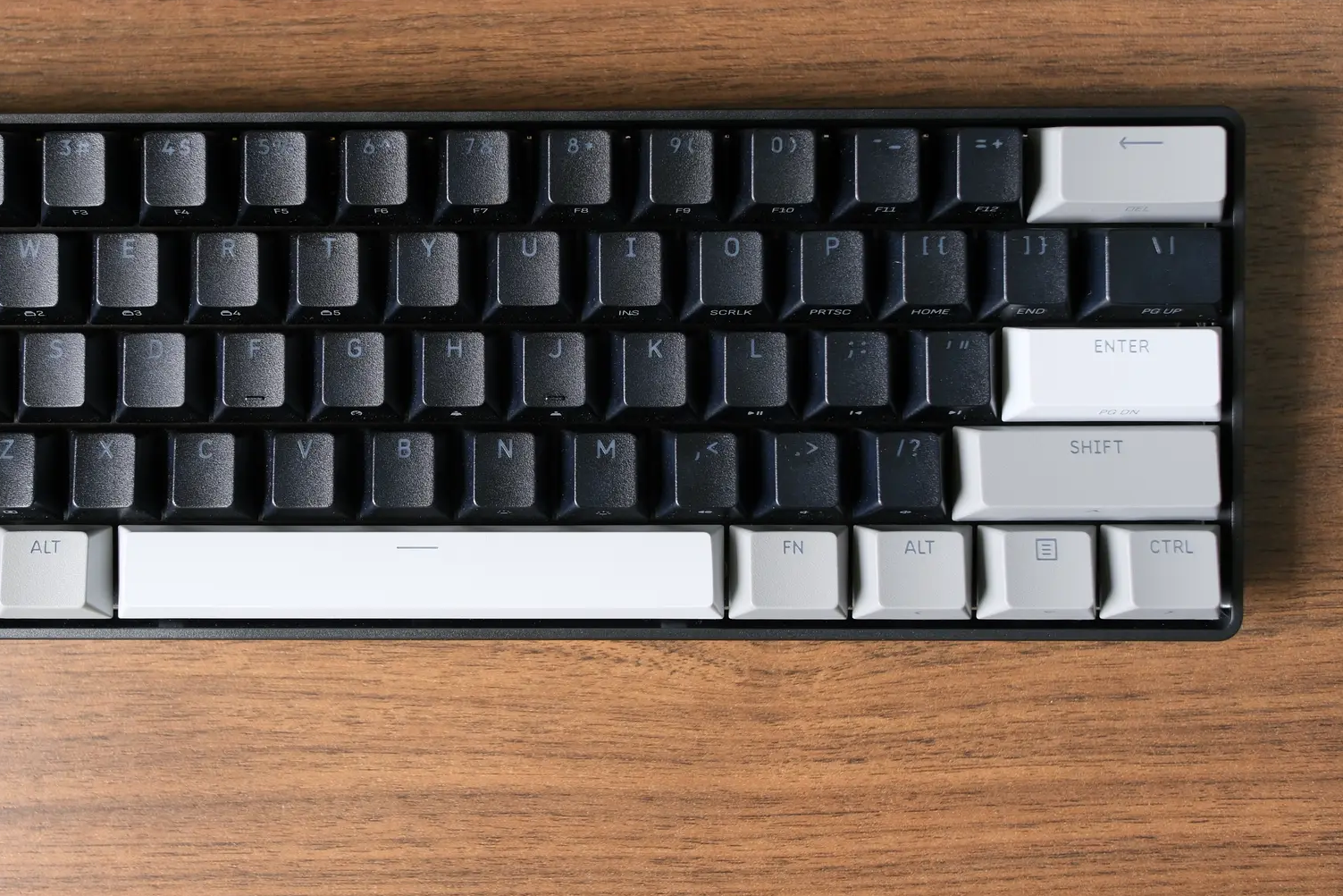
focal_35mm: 46
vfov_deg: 29.2
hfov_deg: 42.4
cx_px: 499
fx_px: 1716
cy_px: 376
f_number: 2.8
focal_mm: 23.9
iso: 400
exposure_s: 1/100
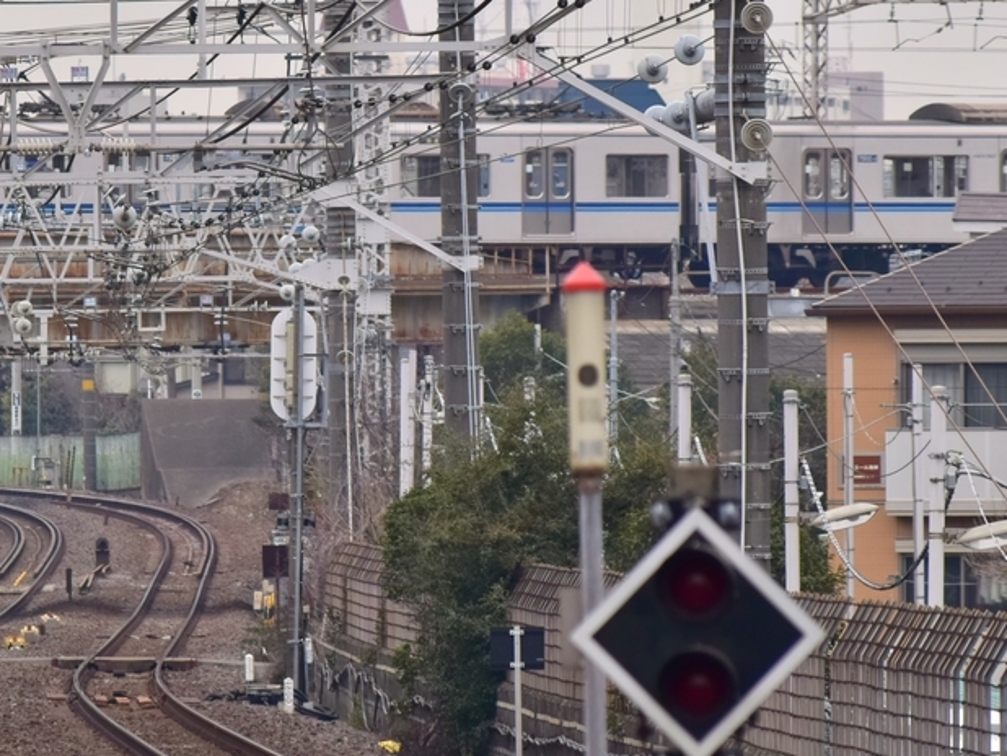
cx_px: 226
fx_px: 14258
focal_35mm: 490
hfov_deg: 4.0
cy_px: 305
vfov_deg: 3.0
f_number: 6.3
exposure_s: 1/400
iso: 400
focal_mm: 175
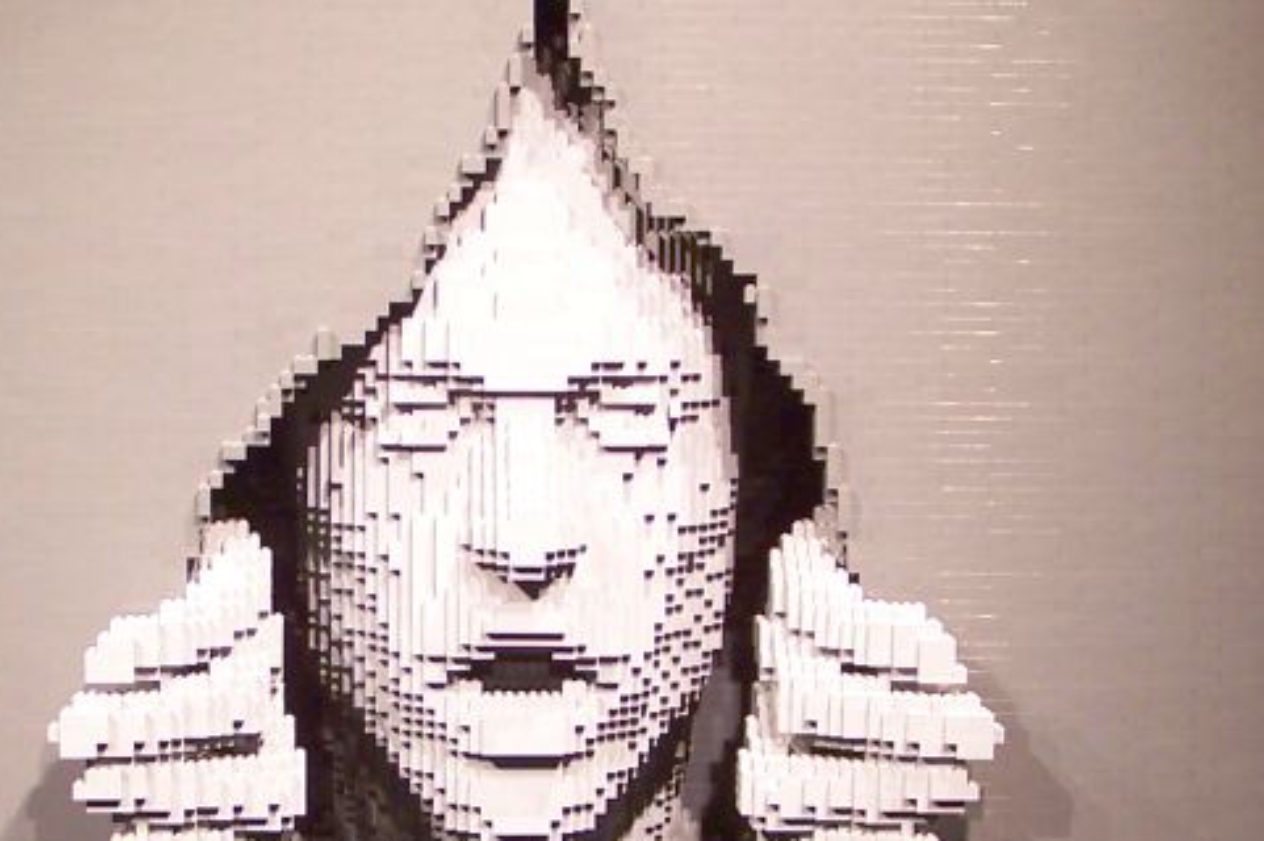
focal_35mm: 113
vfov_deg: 12.1
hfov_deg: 18.1
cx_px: 486
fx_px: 3965
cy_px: 583
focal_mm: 8.5
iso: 80
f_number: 3
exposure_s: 1/6
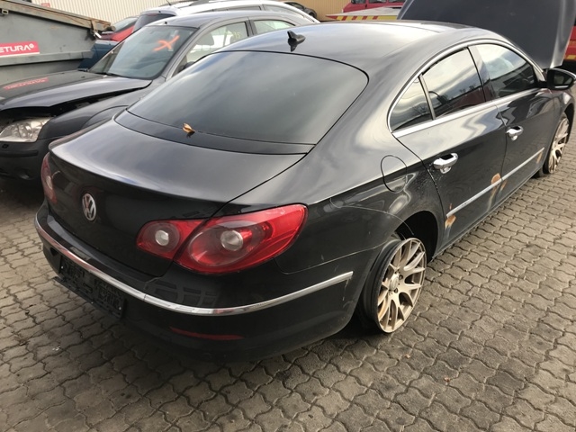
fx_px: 466
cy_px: 216
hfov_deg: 63.4
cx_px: 288
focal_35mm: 28
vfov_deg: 49.7
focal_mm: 3.99
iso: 20
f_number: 1.8
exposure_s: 1/363
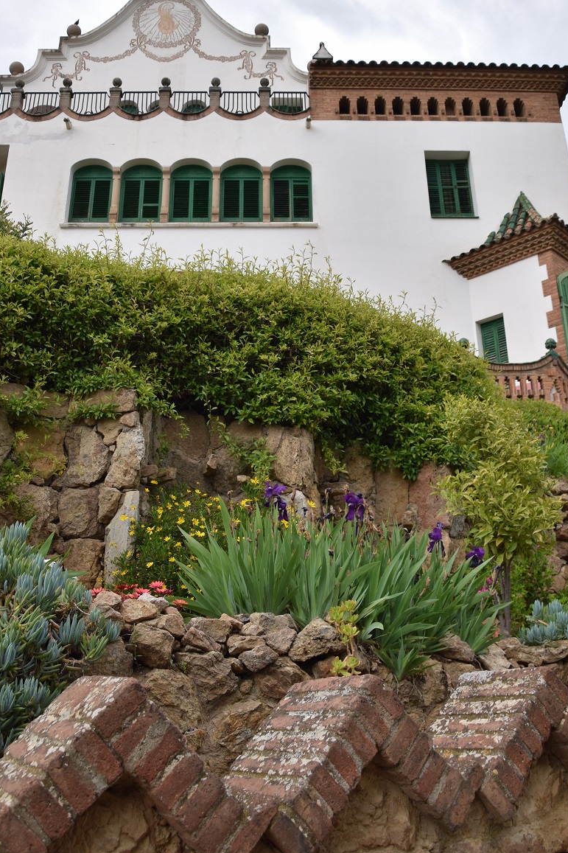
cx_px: 295
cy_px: 317
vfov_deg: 53.8
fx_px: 829
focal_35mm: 35
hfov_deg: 37.8
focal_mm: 18
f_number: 8
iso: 280
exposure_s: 1/250
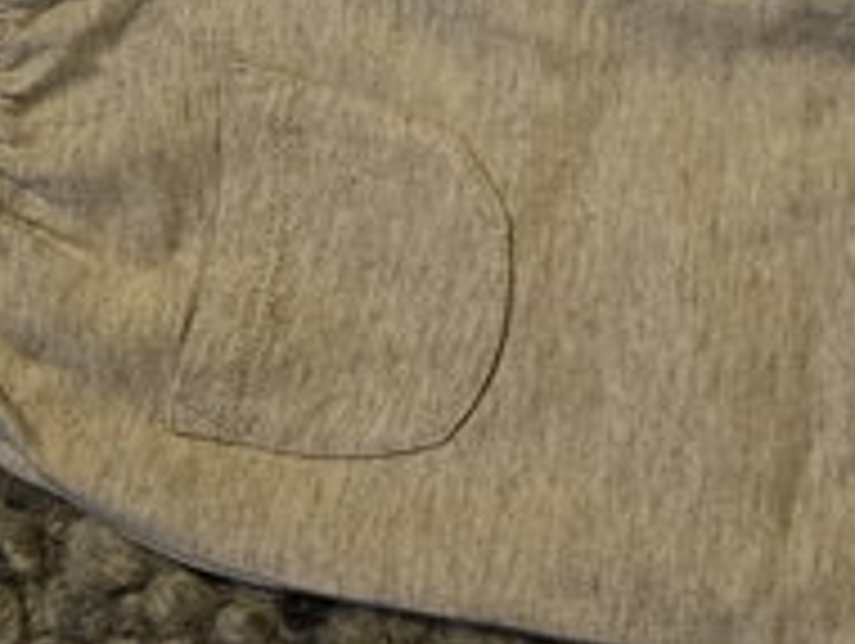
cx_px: 760
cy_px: -25
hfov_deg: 25.2
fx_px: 1855
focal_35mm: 75
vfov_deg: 19.0
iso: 640
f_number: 1.8
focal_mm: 5.4
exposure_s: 1/25
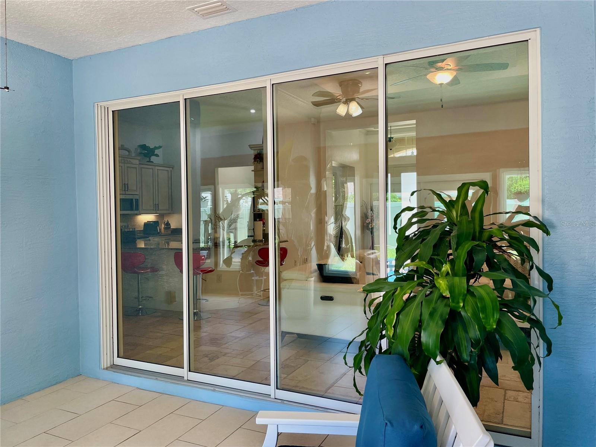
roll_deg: +1.3
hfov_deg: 67.3
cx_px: 298
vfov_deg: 53.1
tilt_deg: -1.0
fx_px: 448
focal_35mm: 26
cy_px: 224
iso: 64
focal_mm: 4.2
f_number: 1.6
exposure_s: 1/120
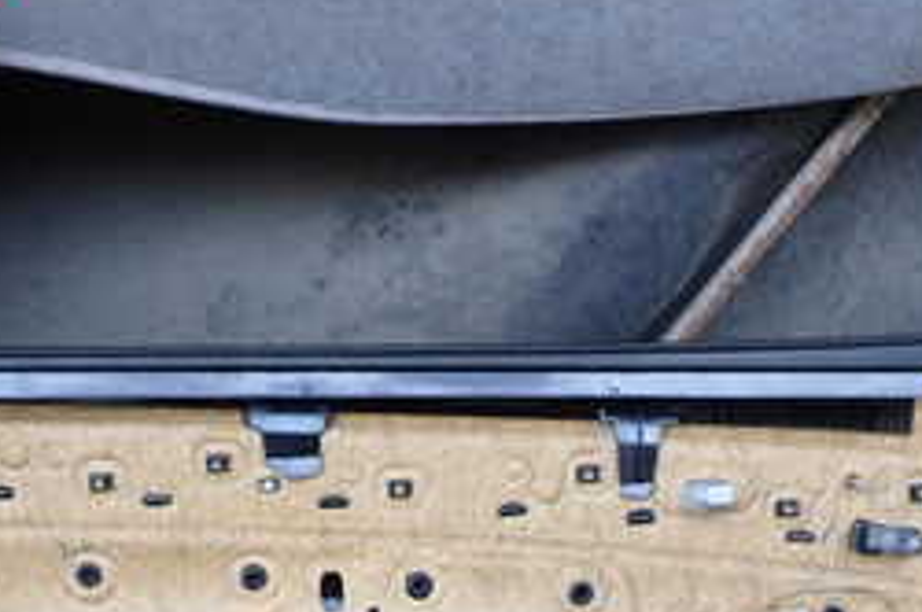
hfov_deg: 27.0
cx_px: 428
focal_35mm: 75
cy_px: 748
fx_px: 1918
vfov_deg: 17.3
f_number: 3.2
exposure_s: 1/60
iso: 100
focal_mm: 5.4
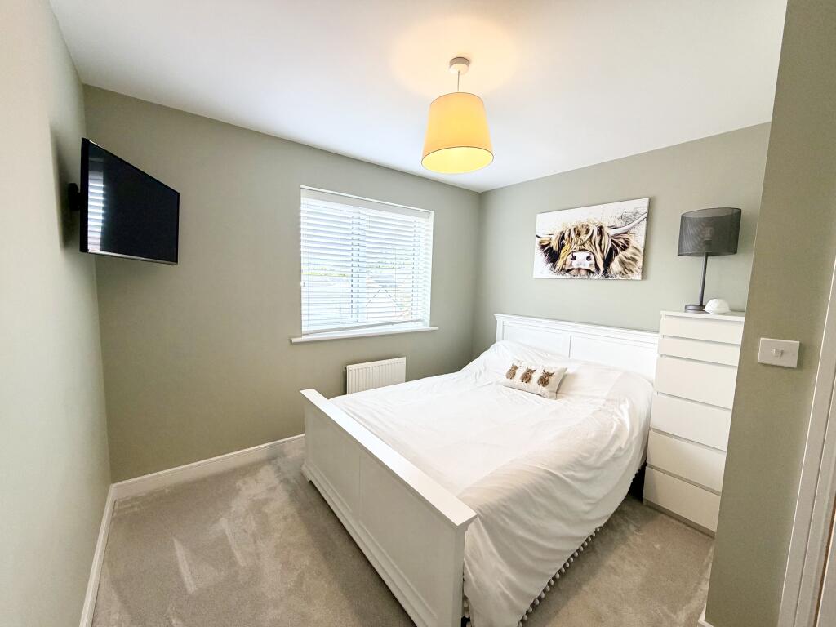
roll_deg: -1.3
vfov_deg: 85.7
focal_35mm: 14
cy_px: 314
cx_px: 418
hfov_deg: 102.1
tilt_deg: -5.2
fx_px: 338
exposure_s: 1/121
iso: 125
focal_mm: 2.22
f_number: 2.2
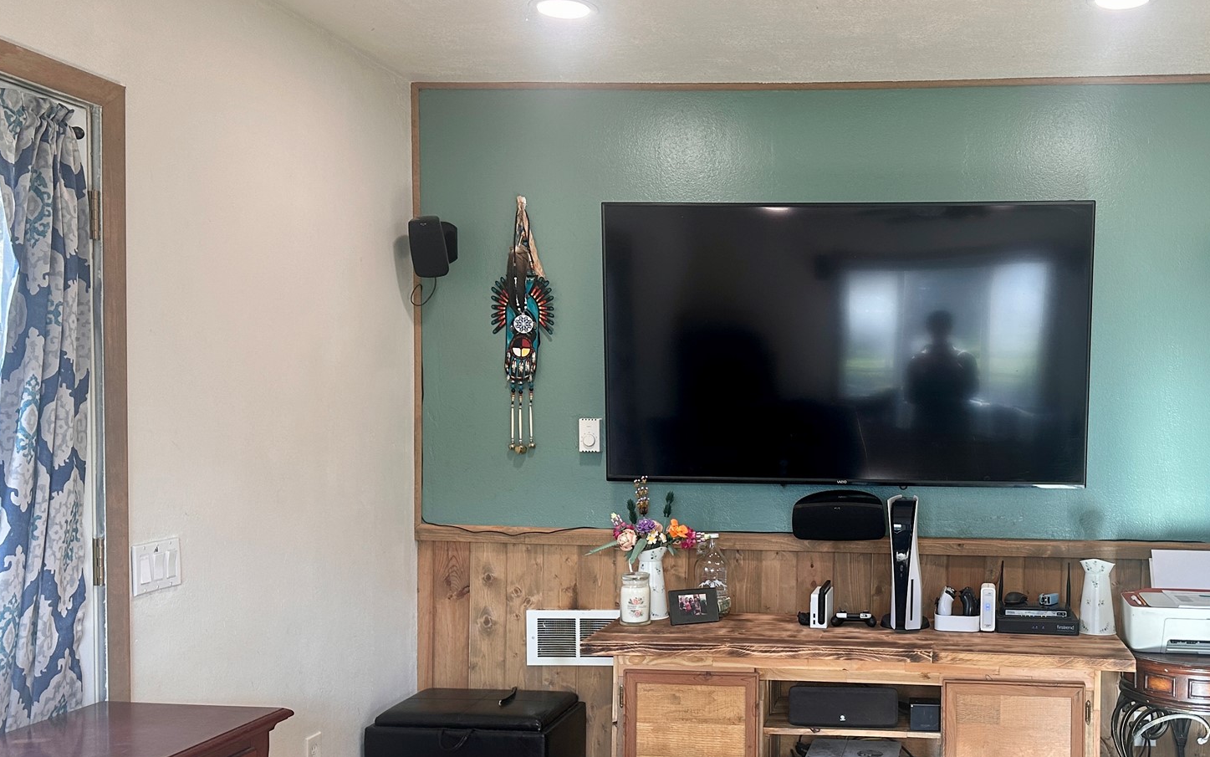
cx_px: 844
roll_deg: -0.6
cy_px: 473
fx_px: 1187
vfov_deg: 35.2
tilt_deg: -2.1
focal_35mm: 36
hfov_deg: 52.5
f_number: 1.78
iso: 125
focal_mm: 6.86
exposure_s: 1/120
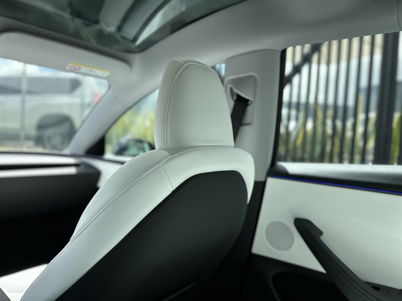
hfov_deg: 71.6
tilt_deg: -2.3
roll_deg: -3.8
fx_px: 279
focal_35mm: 24
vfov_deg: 56.8
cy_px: 150
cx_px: 201
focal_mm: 6.86
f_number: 1.78
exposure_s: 1/1339
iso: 80
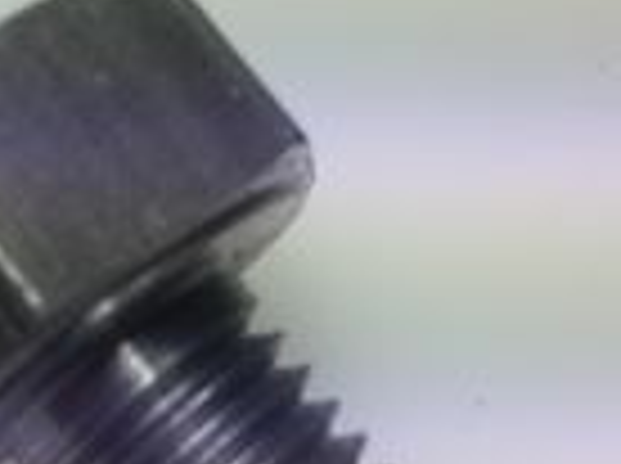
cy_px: 360
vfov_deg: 15.3
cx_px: 22
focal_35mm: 96
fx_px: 1719
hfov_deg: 19.9
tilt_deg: -52.1
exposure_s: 1/139
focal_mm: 4.12
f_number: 2.4
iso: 50
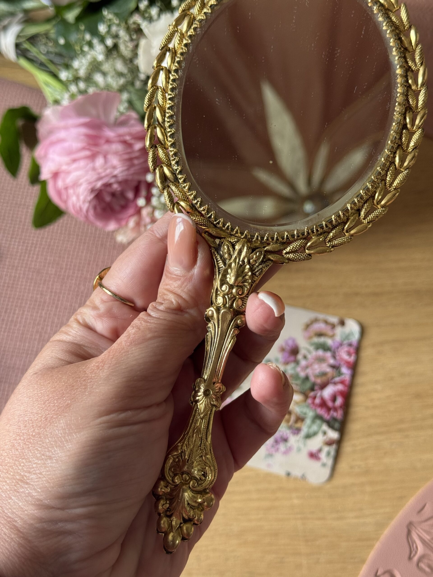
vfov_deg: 39.7
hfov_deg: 30.3
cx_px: 216
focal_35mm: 48
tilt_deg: -66.3
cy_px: 288
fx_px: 801
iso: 100
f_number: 1.78
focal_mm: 6.76
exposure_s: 1/84
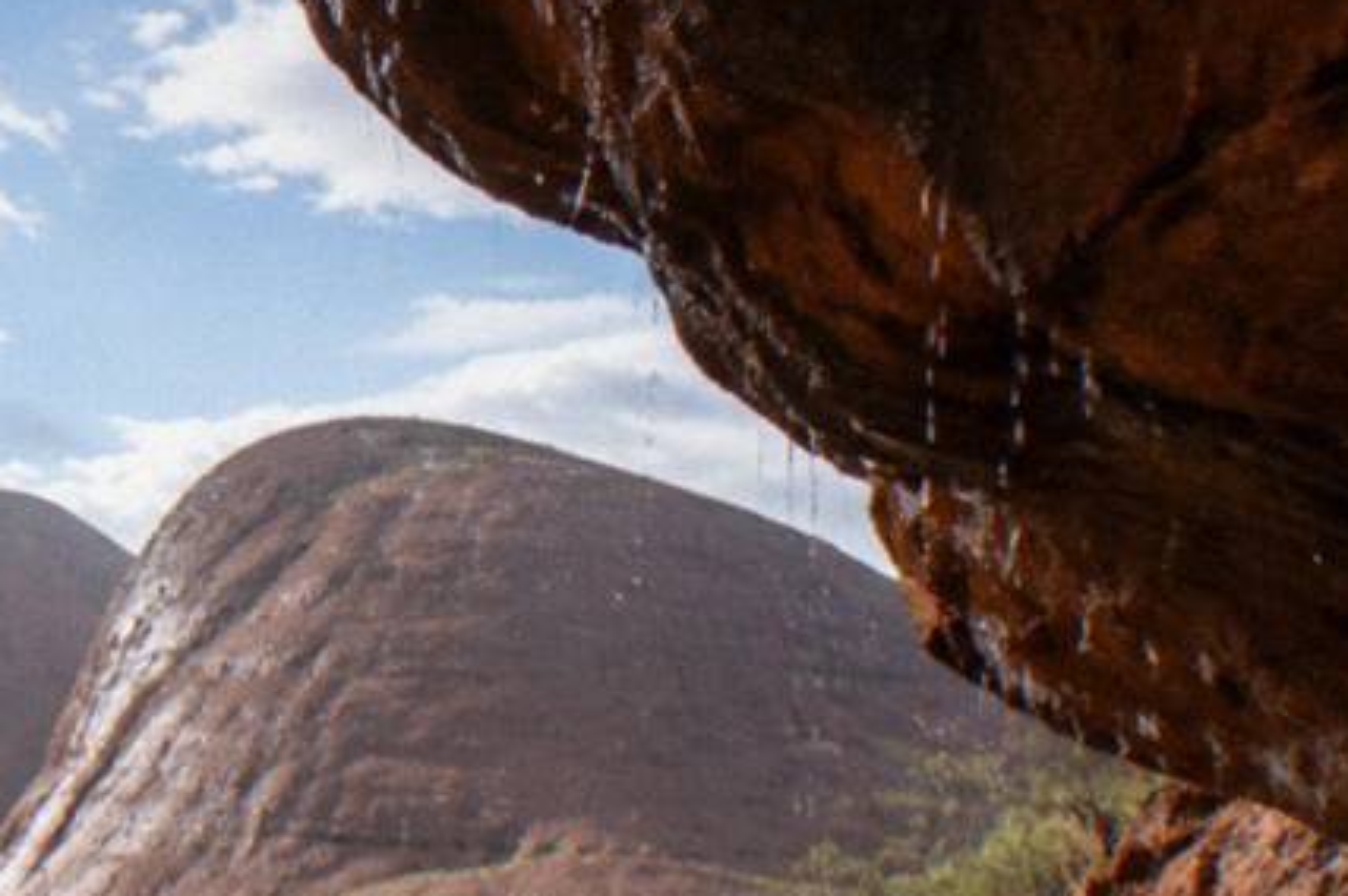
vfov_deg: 16.1
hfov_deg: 24.1
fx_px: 3068
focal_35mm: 82
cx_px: 139
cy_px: 1010
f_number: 10
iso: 320
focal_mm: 35
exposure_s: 1/100
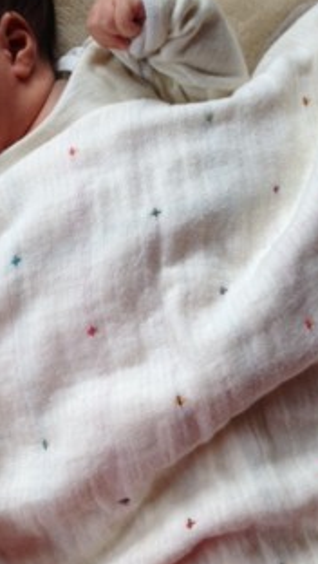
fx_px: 823
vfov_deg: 37.8
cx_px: 42
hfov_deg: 21.5
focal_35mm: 55
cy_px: 253
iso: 50
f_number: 2.4
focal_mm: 4.28
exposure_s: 1/130
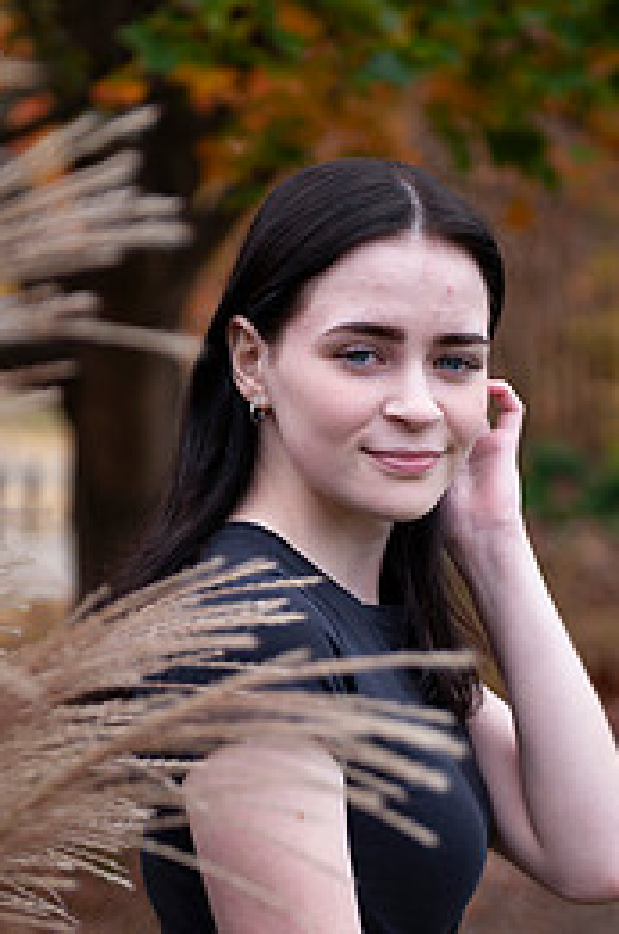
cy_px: 594
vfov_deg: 19.1
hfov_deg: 12.7
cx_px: 381
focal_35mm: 107
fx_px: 2771
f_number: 2.8
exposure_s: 1/400
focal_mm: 62
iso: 100
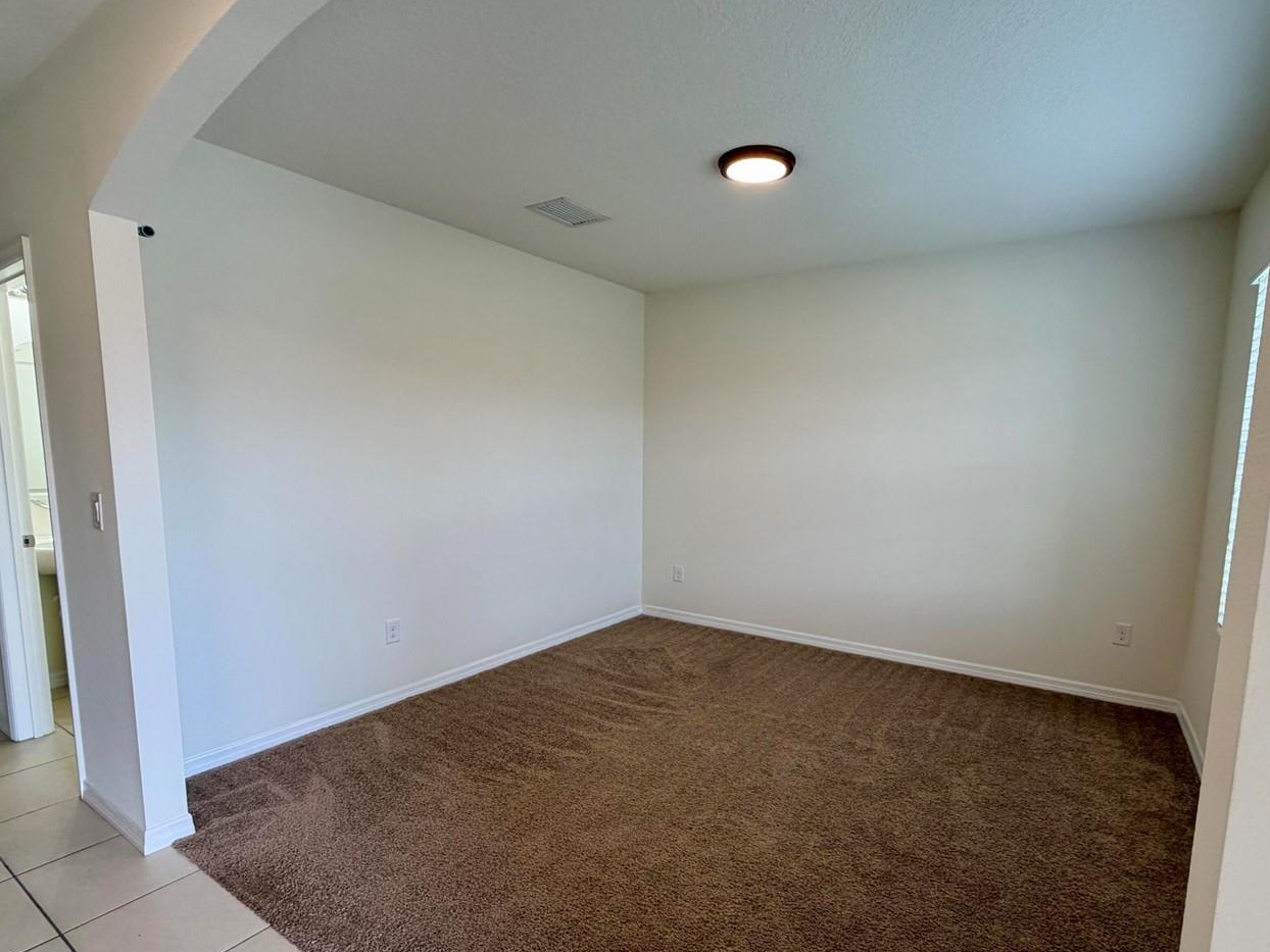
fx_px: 660
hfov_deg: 87.7
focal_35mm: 18
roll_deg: -0.2
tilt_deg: -7.2
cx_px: 670
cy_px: 534
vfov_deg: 71.3
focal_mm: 2.22
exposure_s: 1/120
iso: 160
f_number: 2.2
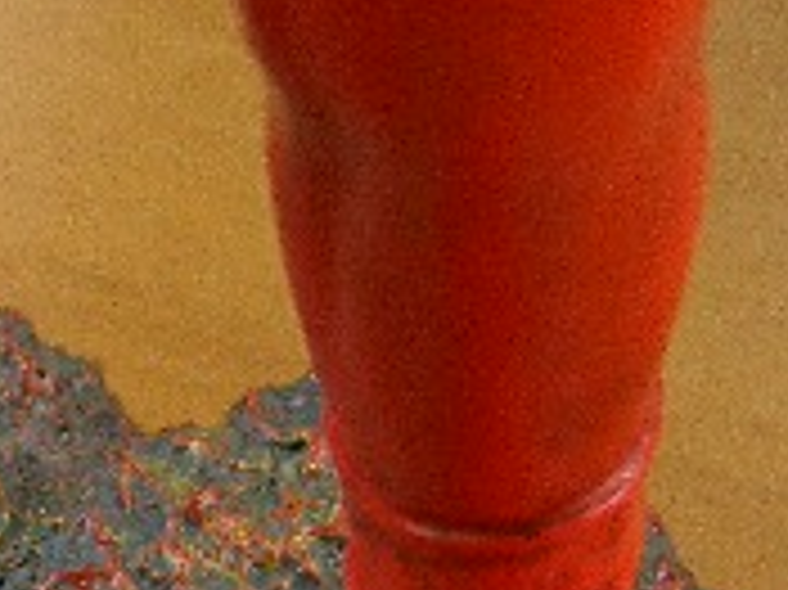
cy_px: 932
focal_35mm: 143
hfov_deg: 12.8
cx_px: -545
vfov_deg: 10.0
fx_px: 3253
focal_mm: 8
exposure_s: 1/50
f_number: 2.8
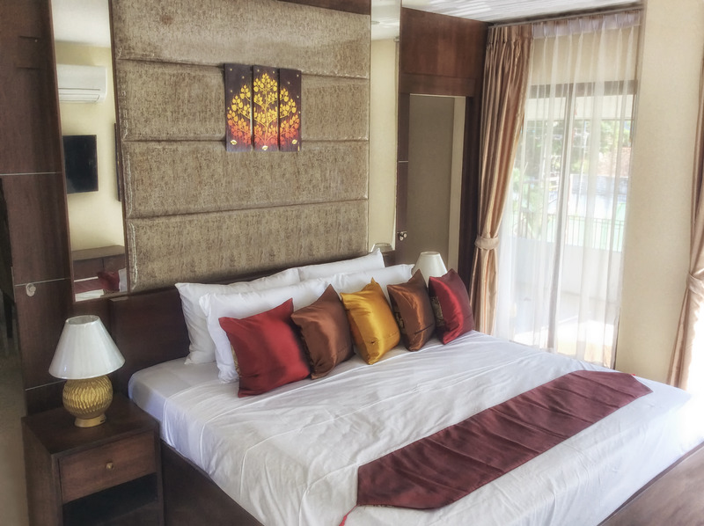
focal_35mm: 32
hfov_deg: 56.9
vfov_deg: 44.1
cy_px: 263
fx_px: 650
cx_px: 352
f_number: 2.4
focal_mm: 3.3
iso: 32
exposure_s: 1/157
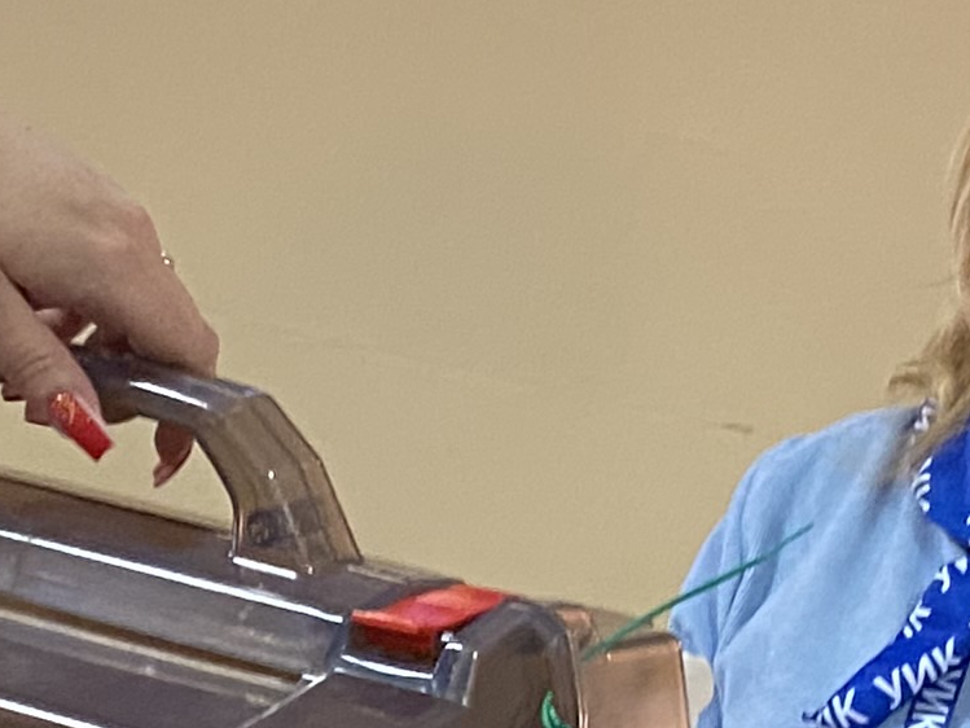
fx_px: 3924
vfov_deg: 10.6
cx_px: 420
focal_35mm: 140
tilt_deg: -12.2
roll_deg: -3.6
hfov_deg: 14.1
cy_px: 449
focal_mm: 4.25
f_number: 1.8
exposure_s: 1/50
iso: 400
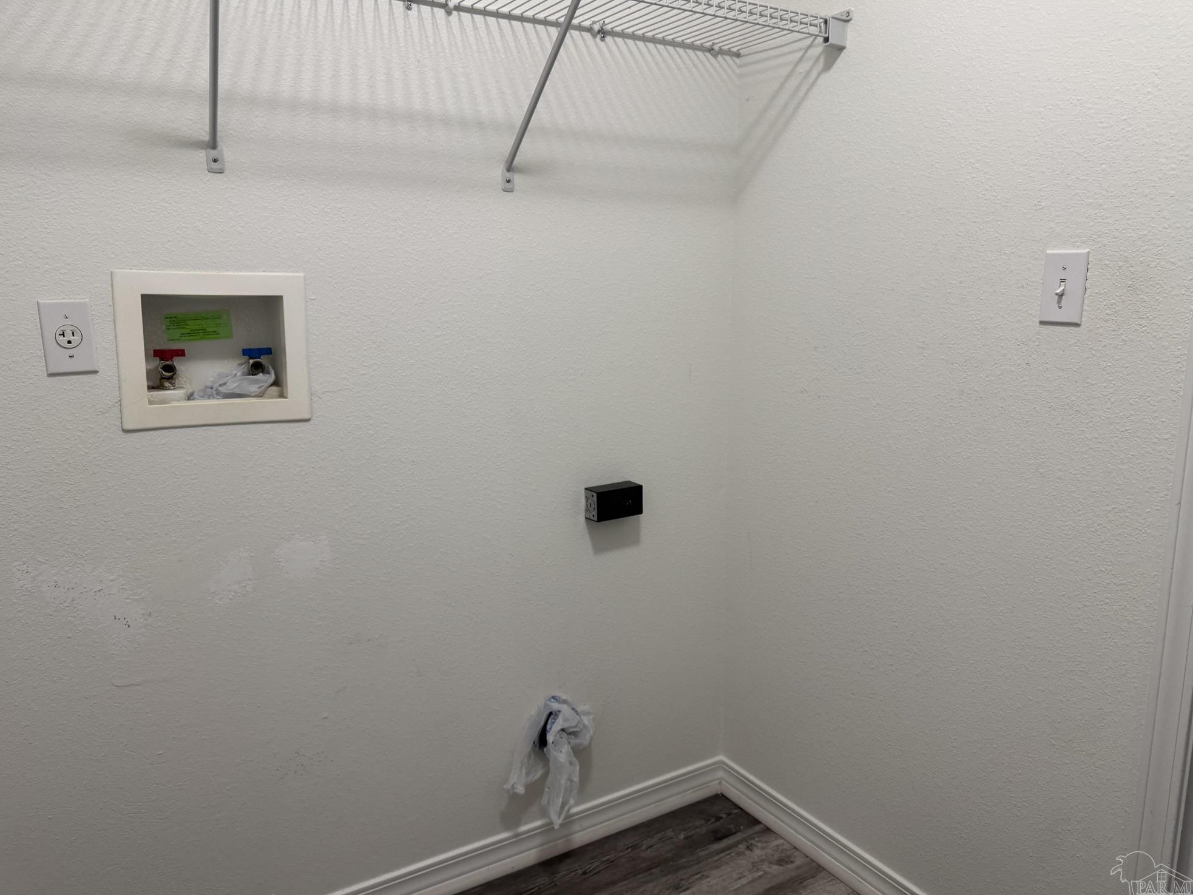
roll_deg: -0.6
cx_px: 598
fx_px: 862
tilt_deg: -11.0
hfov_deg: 69.4
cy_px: 451
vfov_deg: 54.9
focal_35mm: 25
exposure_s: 1/120
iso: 200
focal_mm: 6.76
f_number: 1.78
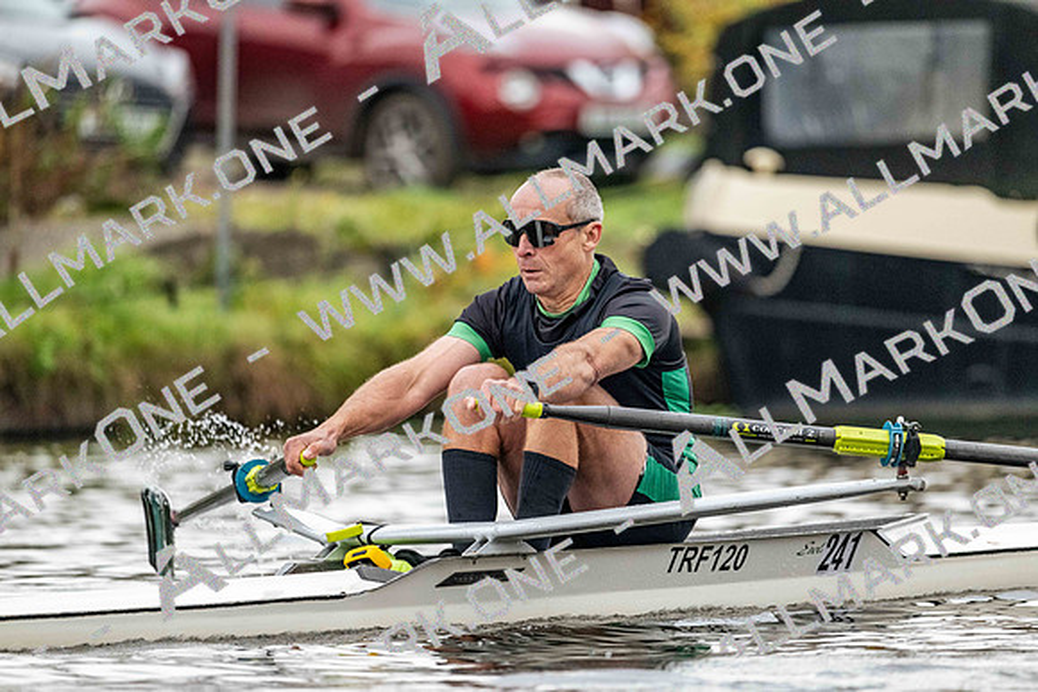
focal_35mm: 400
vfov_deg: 3.4
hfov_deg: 5.2
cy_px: 346
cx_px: 519
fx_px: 11535
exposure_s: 1/2500
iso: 4500
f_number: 4.5
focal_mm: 400
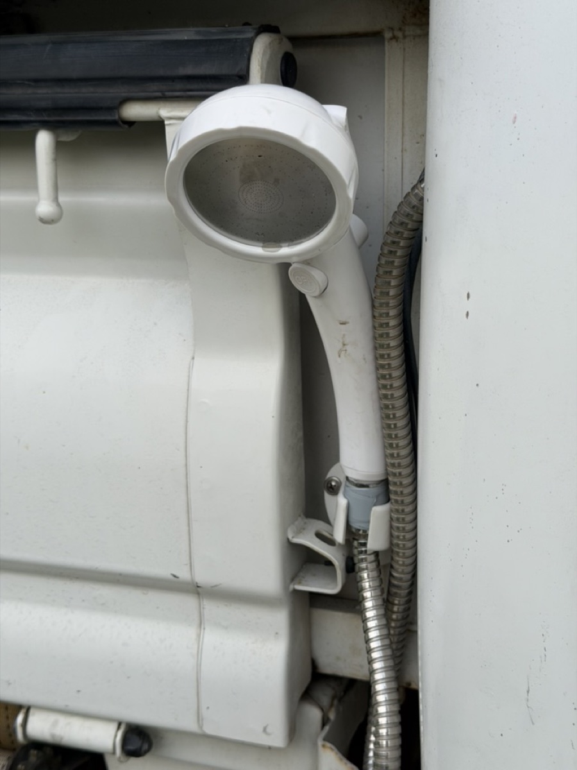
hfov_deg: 30.3
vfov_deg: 39.7
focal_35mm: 48
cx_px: 288
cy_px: 385
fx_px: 1067
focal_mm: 6.76
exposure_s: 1/1203
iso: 64
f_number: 1.78
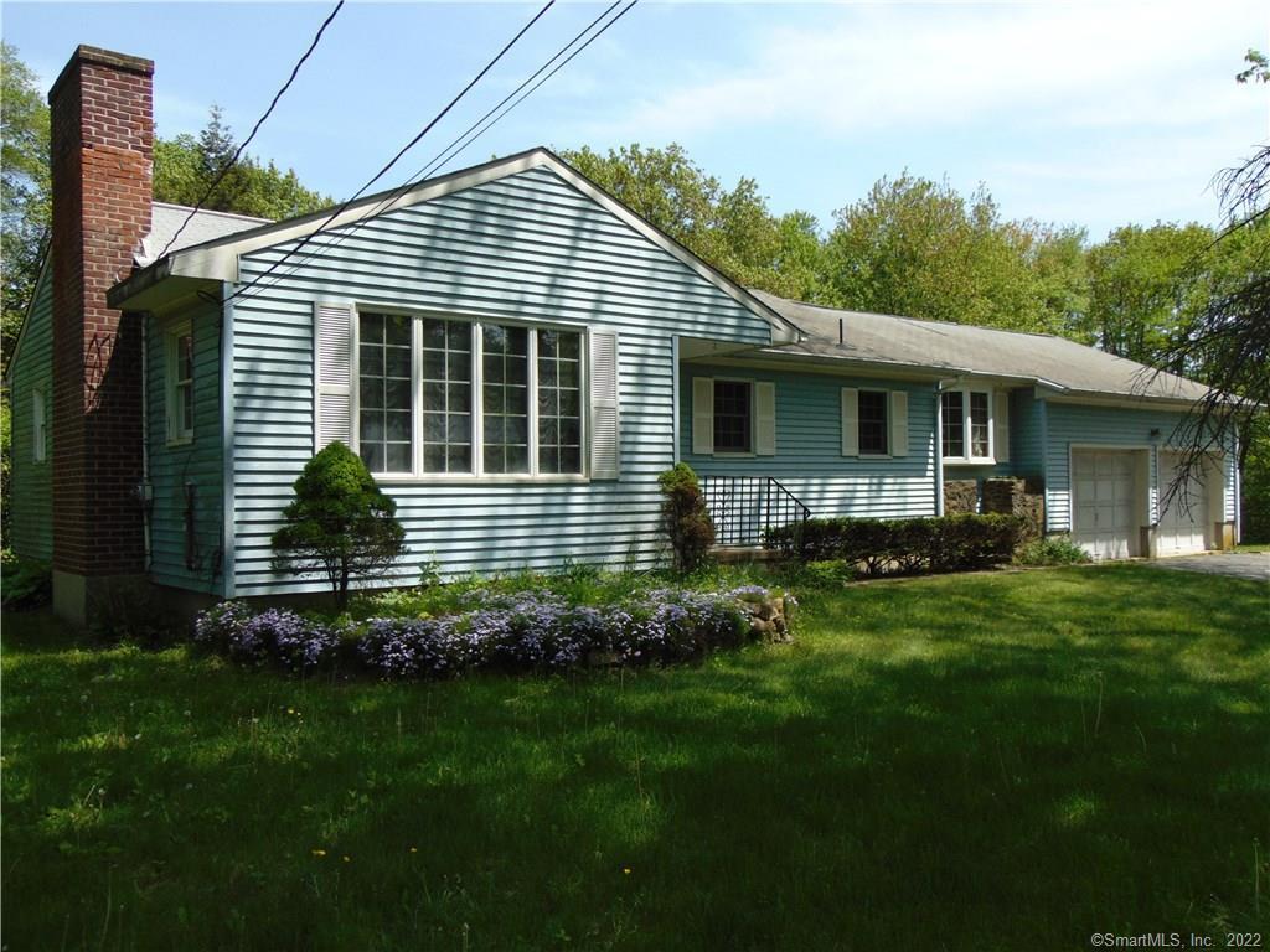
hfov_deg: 60.0
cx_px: 635
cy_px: 476
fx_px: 1101
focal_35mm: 30
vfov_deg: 46.8
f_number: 3.1
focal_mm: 5.4
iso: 80
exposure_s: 1/800
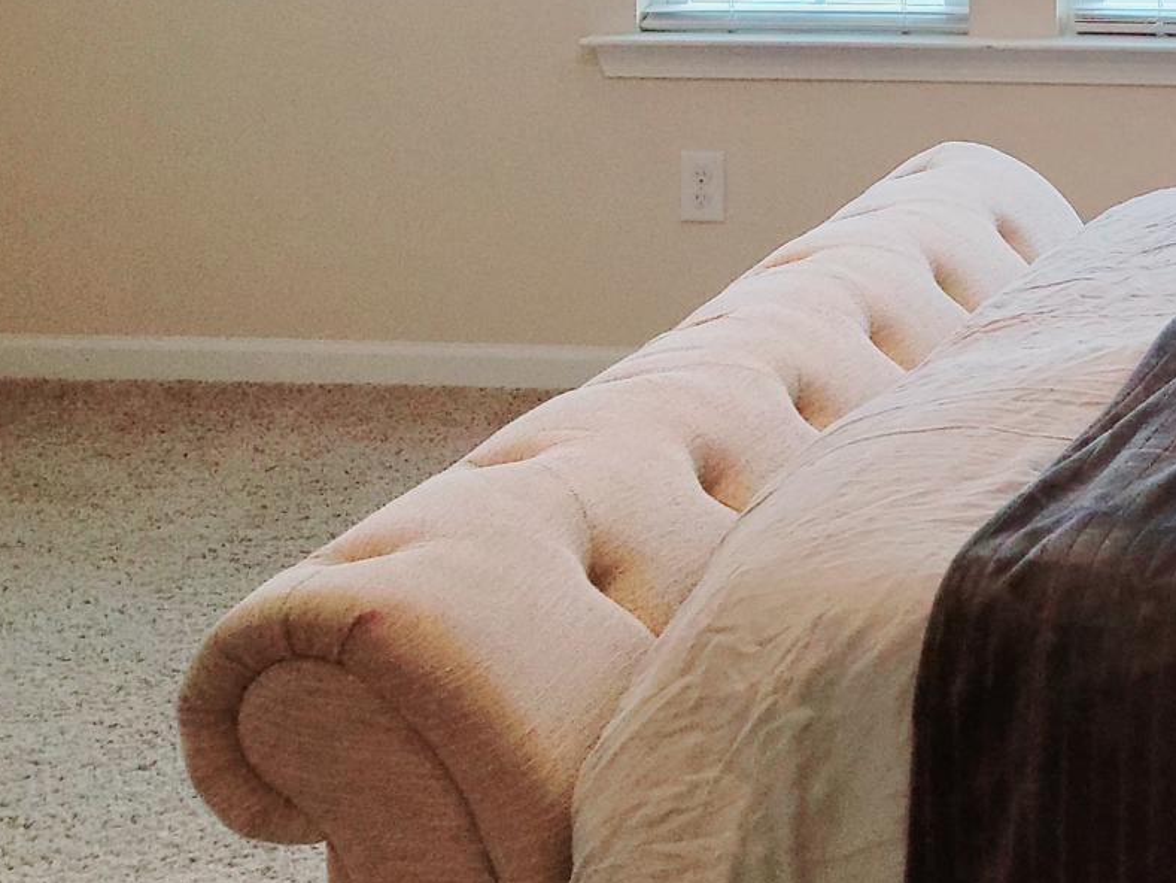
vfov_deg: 14.8
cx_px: 1534
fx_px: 3228
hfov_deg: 19.1
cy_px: -321
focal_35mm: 95
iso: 160
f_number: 1.8
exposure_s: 1/59.2
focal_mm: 7
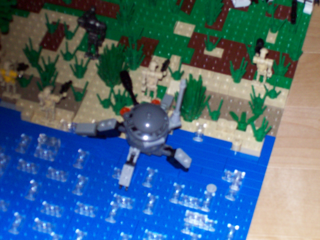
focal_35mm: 108
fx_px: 998
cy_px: 120
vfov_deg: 13.7
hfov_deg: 18.2
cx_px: 160
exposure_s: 1/128
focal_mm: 18
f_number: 4.8
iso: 200
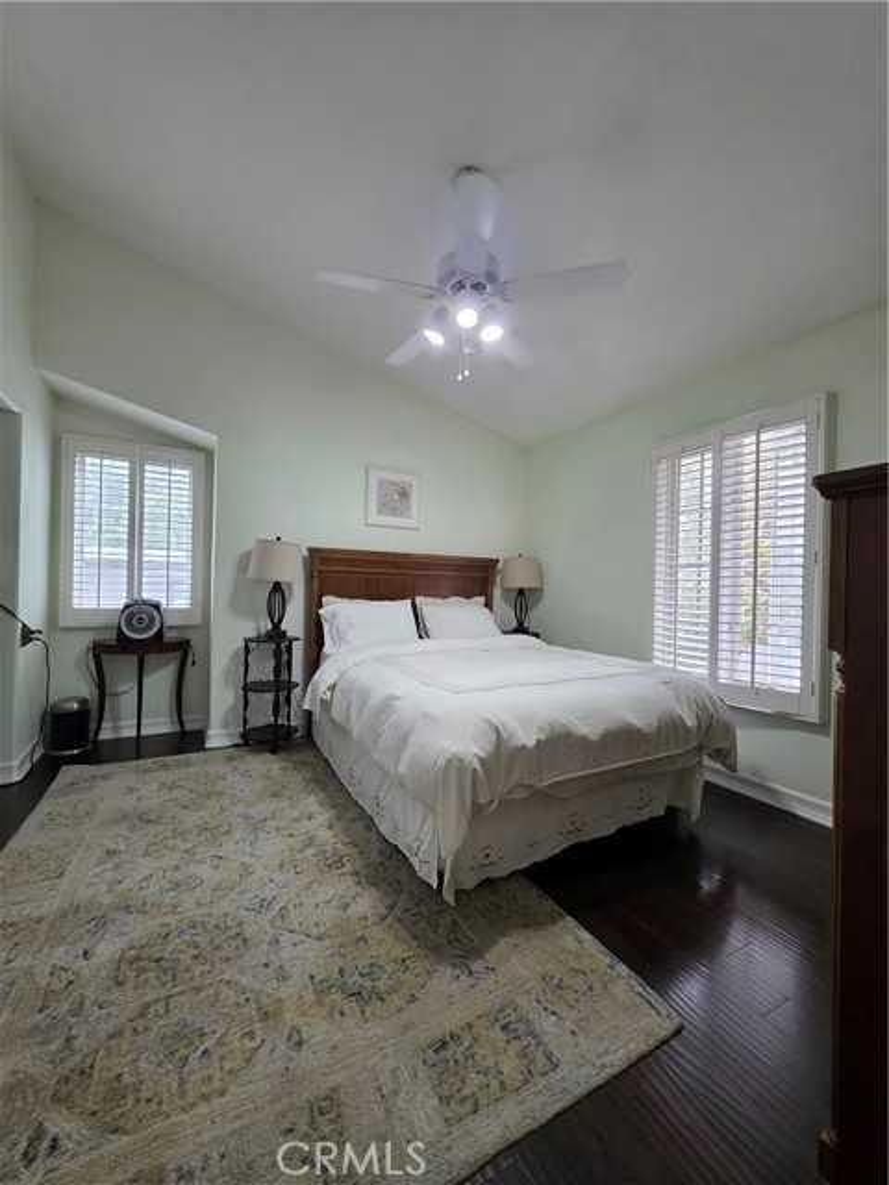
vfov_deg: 106.2
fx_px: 445
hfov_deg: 89.9
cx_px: 444
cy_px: 592
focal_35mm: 13
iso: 200
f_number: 1.9
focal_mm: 2.2
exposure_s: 1/120
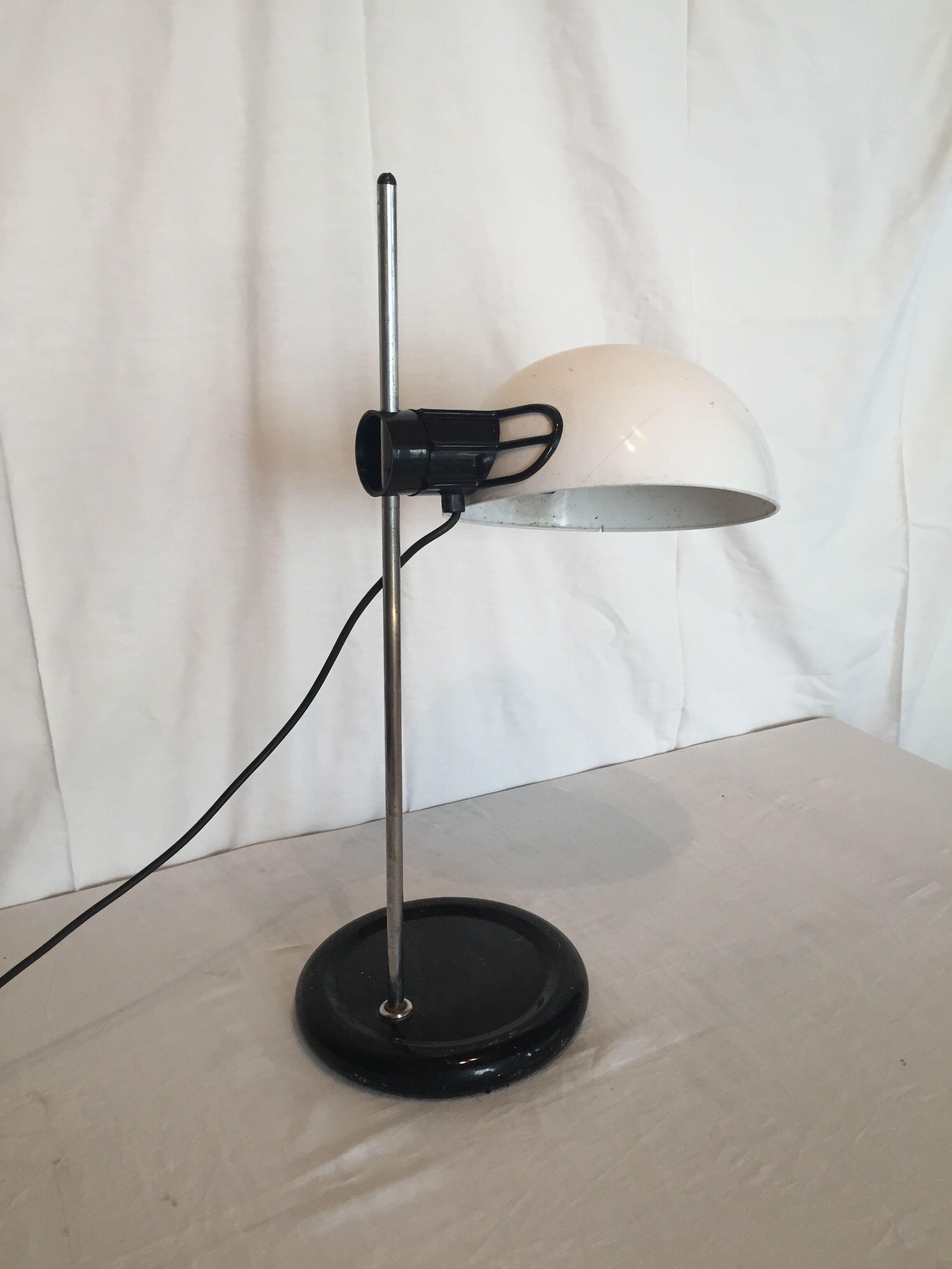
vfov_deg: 61.7
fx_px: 1063
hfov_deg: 48.2
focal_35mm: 29
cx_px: 476
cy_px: 634
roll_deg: +0.4
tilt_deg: -17.2
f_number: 2.2
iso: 50
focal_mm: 4.15
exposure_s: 1/33
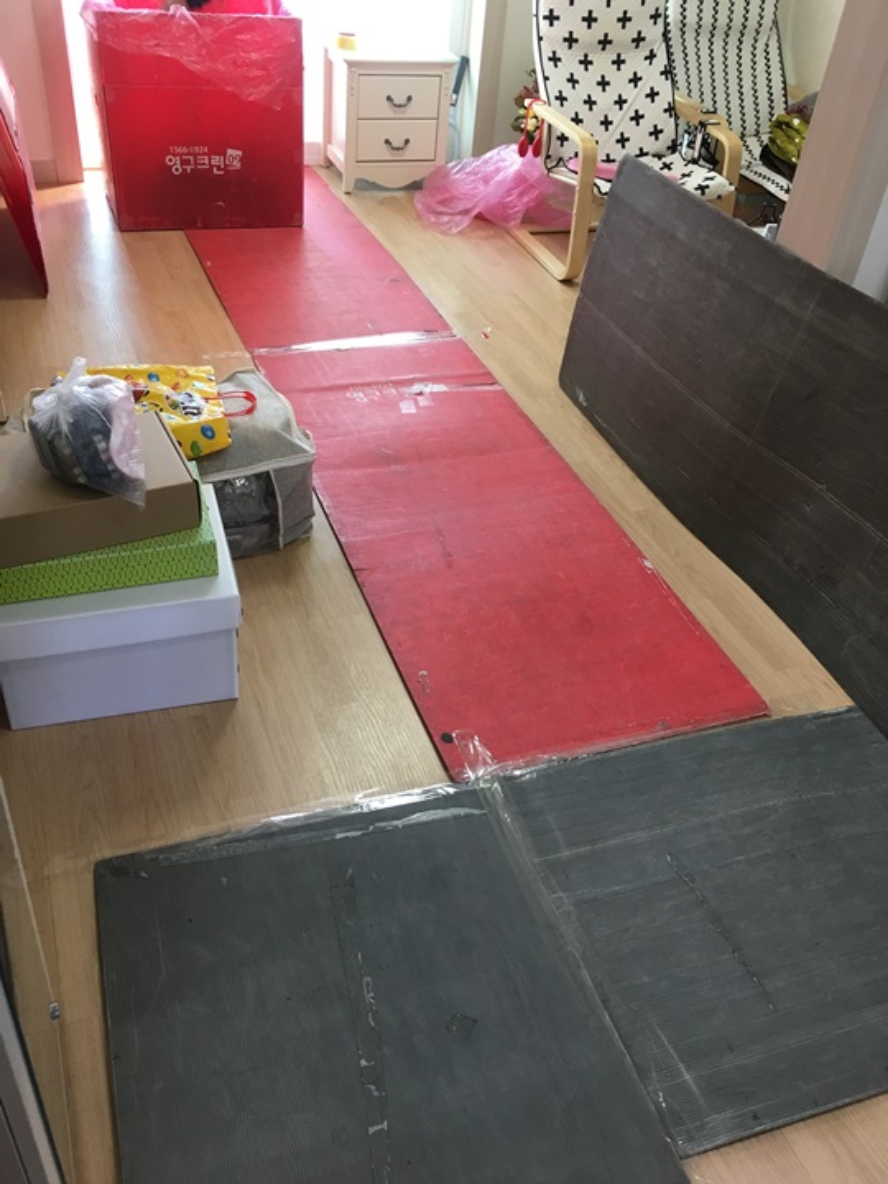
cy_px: 592
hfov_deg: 48.2
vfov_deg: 61.7
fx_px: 992
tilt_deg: -37.1
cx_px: 444
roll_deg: -6.1
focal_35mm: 29
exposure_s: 1/30
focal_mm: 4.15
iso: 80
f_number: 2.2
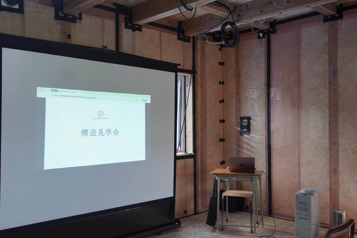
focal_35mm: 33
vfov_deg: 40.0
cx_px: 178
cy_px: 119
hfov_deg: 57.2
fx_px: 327
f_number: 4
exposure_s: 1/160
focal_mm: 22
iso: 500
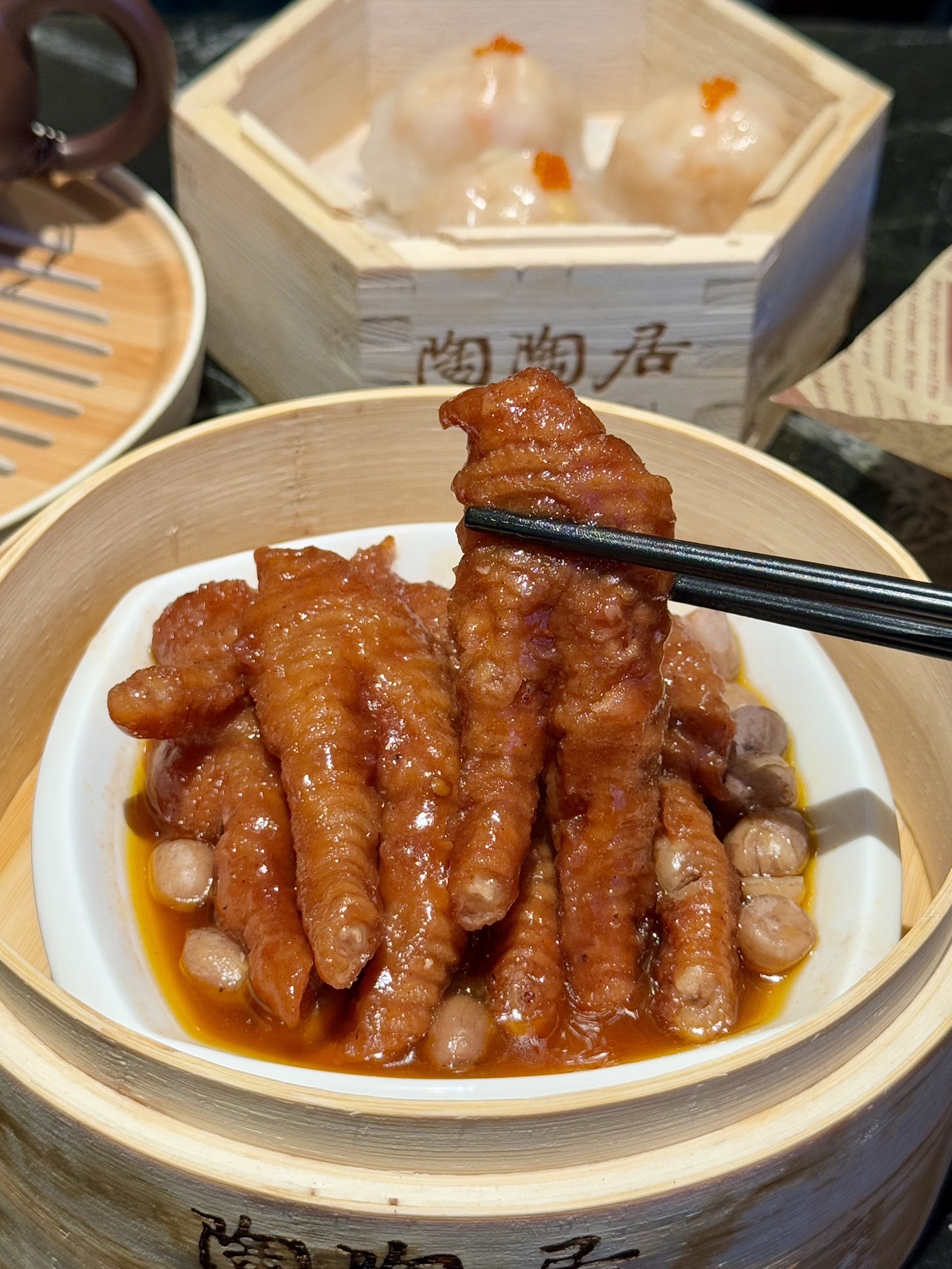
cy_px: 637
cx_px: 449
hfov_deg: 24.8
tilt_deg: -39.7
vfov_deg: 32.7
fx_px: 2164
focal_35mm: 59
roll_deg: -1.3
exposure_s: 1/48
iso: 100
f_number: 1.78
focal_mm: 6.76
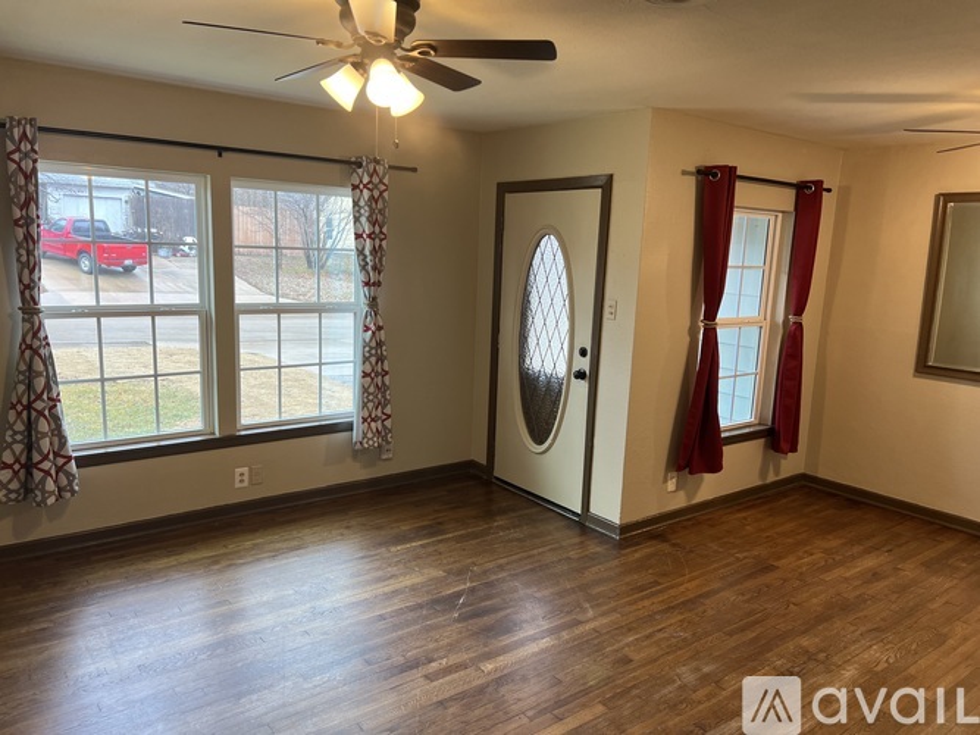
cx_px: 490
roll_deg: -2.1
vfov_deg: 53.0
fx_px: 736
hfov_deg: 67.3
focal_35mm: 26
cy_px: 368
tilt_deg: -10.0
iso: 100
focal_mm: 5.7
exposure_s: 1/121
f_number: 1.5
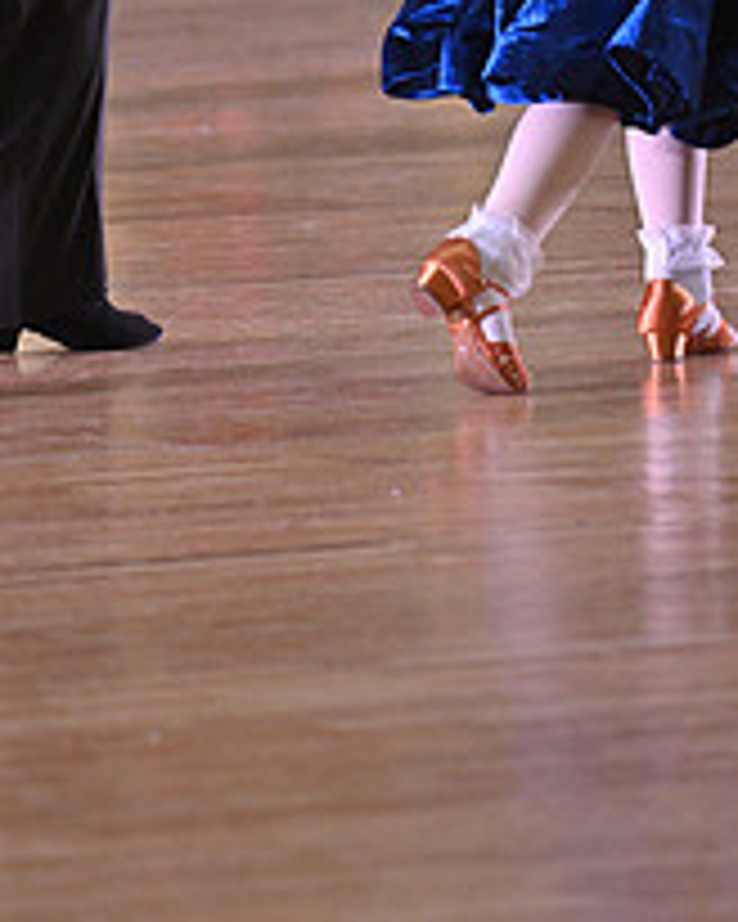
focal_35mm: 530
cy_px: -288
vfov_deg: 3.6
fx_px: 14470
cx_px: 223
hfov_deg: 2.9
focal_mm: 200
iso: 2500
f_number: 5
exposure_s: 1/320
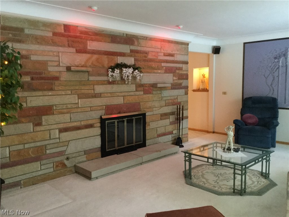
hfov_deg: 58.4
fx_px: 259
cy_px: 108
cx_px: 144
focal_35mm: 31
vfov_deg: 45.4
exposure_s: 1/15
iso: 250
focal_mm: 3.3
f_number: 2.4
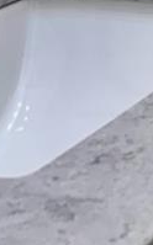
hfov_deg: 5.5
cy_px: -326
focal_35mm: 208
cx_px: 621
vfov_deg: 9.1
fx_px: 1391
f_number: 1.6
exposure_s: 1/120
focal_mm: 5.96
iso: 80
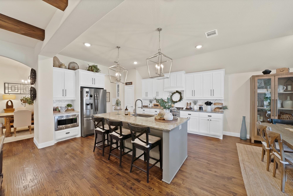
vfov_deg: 90.1
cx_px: 146
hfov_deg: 112.6
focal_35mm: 12
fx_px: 98
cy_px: 98
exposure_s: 1.6
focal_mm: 12
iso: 640
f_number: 9
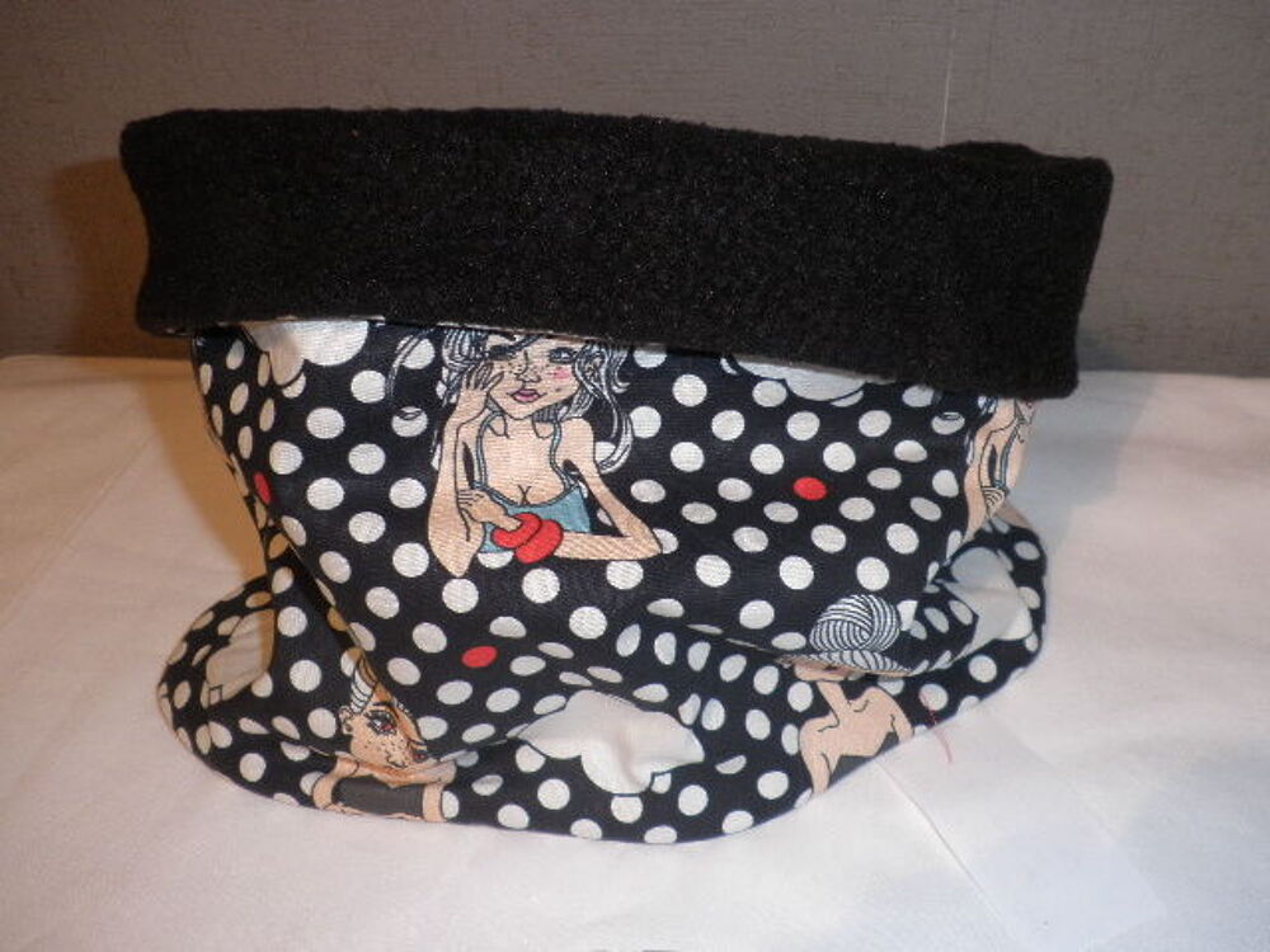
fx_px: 1321
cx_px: 635
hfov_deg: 51.4
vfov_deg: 39.7
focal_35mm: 36
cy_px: 476
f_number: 3.5
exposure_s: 1/30
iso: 160
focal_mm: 6.3
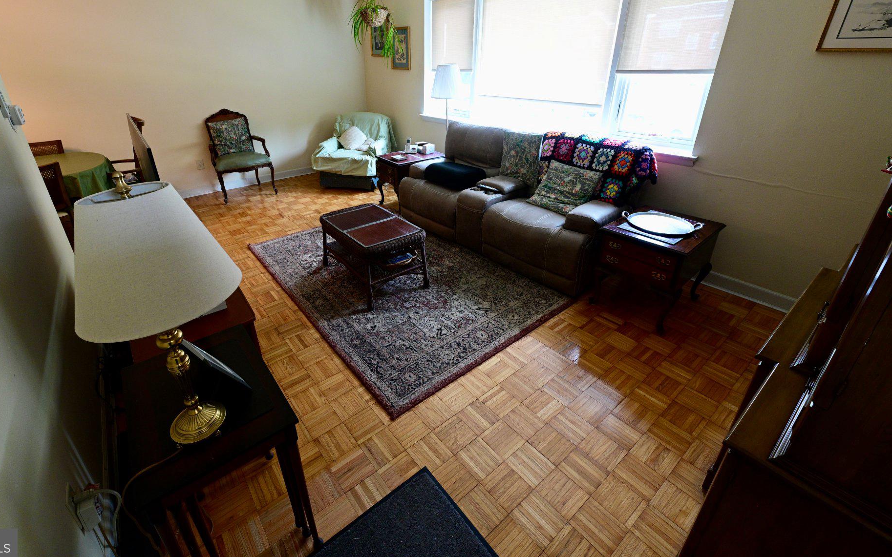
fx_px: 389
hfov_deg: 97.6
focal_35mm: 16
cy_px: 231
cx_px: 409
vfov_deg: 70.7
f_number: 8
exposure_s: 1/13
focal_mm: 14
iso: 1000
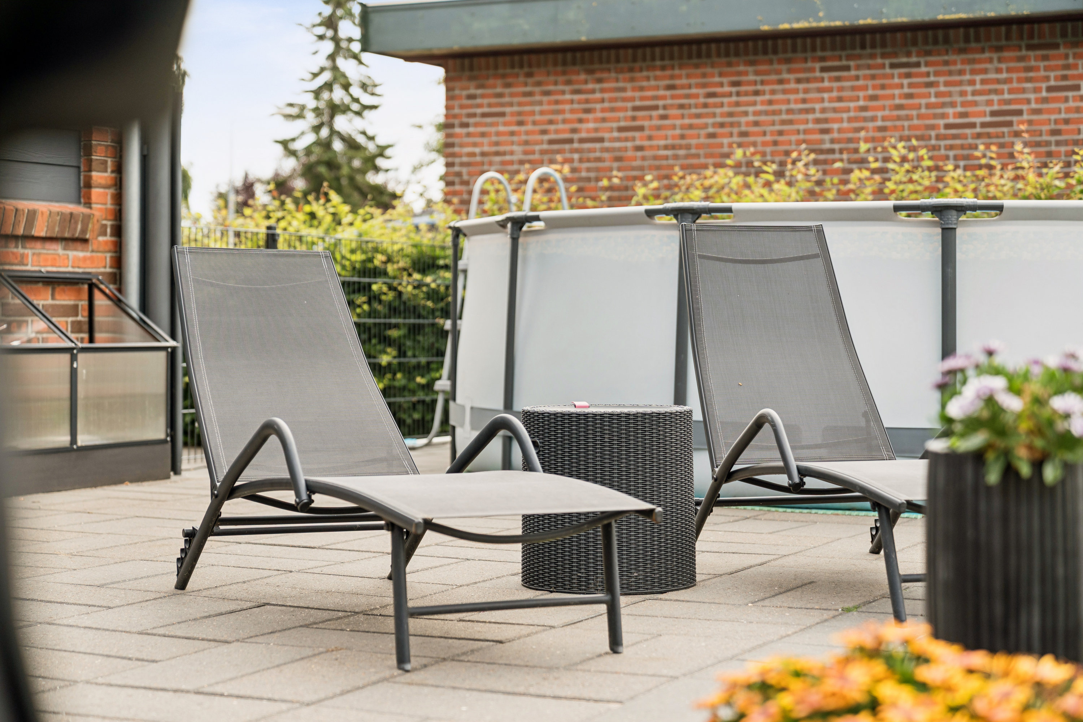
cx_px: 542
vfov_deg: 19.5
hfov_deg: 28.8
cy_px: 361
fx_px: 2106
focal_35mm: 70
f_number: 2.8
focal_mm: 70
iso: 320
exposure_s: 1/1000
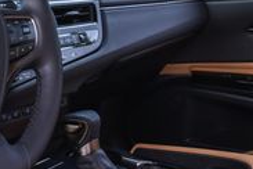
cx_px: 32
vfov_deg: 16.1
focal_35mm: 84
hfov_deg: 23.6
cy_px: 22
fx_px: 590
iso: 640
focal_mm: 24
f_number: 8
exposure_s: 1/50
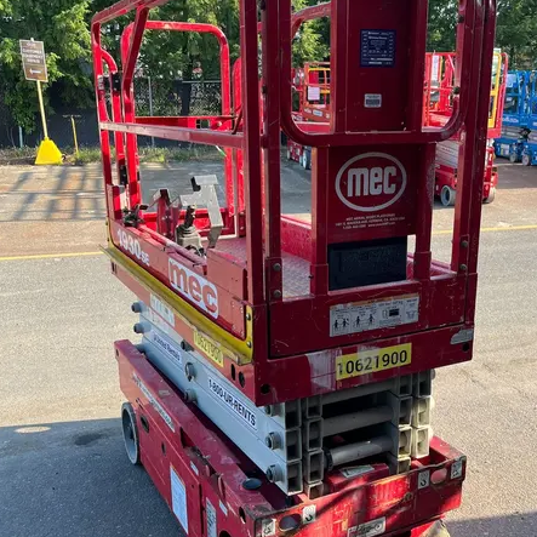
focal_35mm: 38
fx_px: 667
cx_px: 308
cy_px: 309
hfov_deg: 43.7
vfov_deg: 43.7
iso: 50
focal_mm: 5.1
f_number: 1.6
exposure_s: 1/334
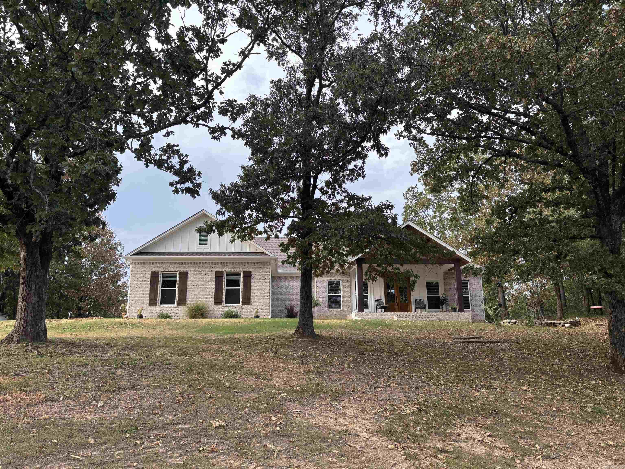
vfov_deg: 53.1
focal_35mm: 26
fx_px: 469
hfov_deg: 67.3
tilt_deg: +12.5
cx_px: 312
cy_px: 234
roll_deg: +0.6
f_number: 1.6
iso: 50
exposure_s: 1/649
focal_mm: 5.96
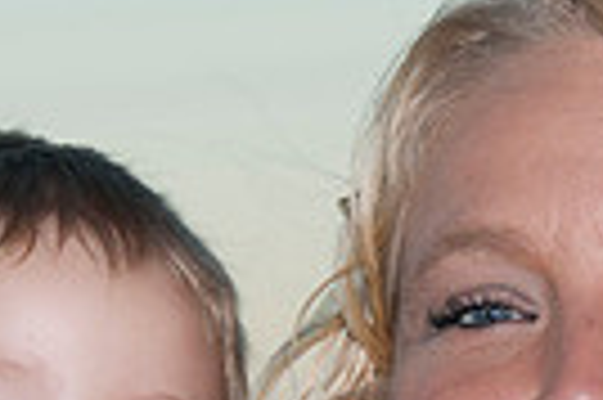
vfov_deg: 3.0
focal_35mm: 455
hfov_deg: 4.5
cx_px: 572
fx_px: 7612
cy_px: 537
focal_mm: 70
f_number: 5.6
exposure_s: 1/250
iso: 100
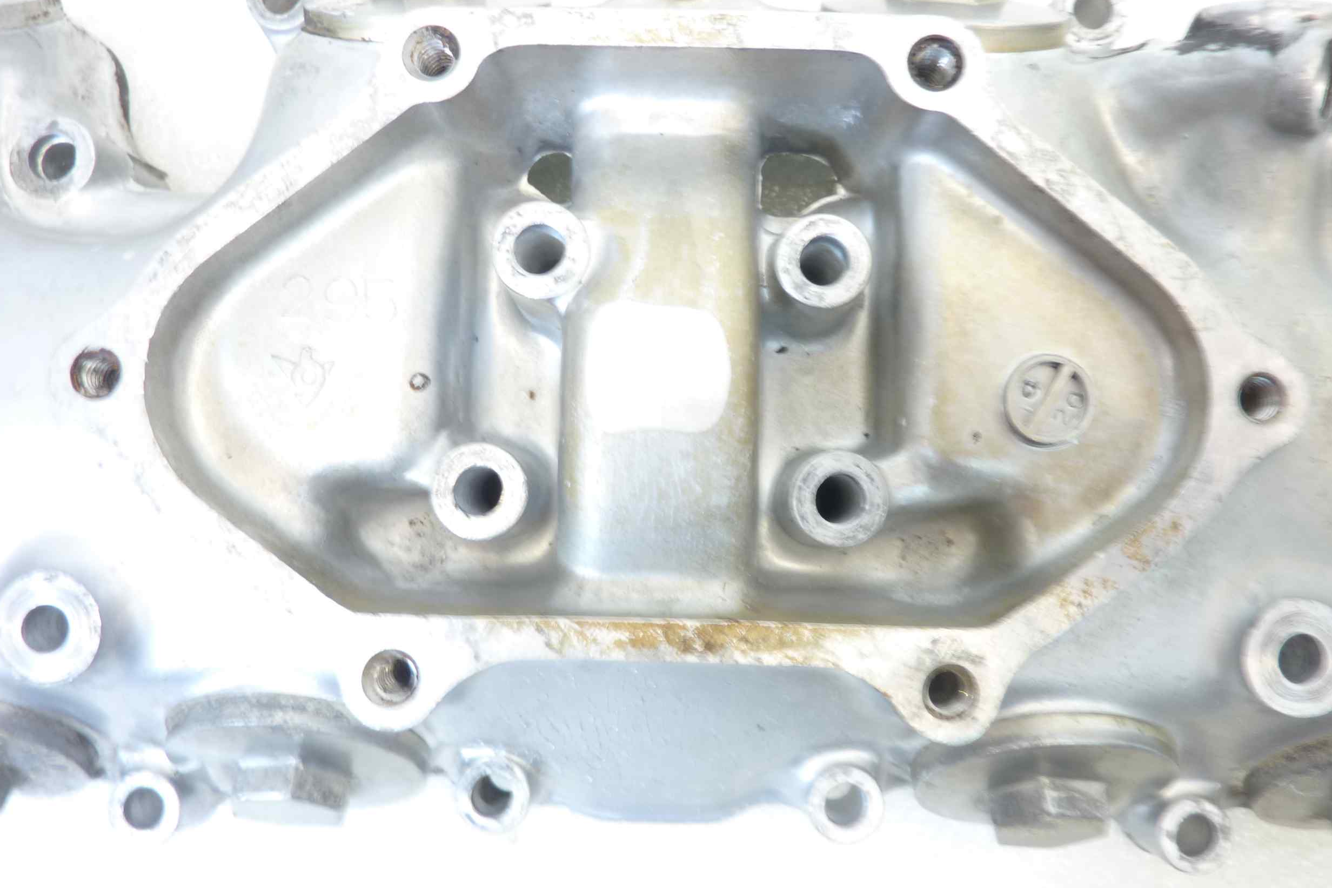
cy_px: 443
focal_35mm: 27
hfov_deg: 67.4
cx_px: 679
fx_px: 999
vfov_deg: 47.9
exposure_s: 1/8
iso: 80
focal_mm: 4.1
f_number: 3.3
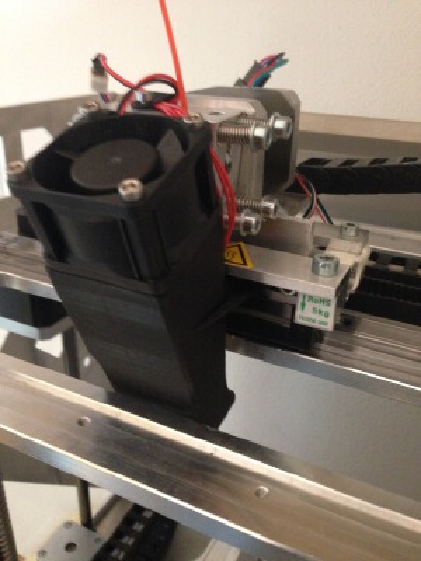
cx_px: 210
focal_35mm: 33
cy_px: 280
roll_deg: -1.8
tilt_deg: -22.0
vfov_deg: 55.4
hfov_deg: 42.9
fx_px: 535
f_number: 2.4
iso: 500
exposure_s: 1/15
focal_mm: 4.12
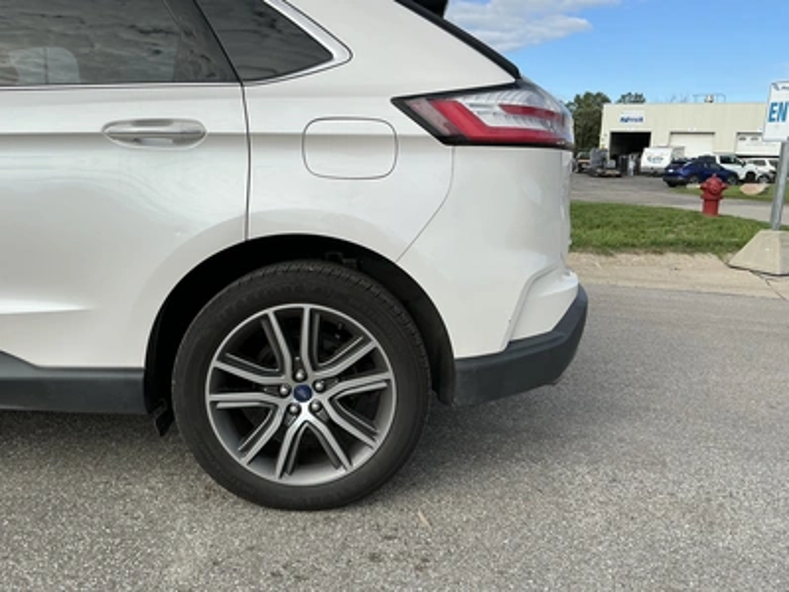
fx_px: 638
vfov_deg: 49.7
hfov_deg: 63.4
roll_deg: -1.3
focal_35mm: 28
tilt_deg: -10.4
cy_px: 296
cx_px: 394
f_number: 1.8
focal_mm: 3
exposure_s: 1/2227
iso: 25
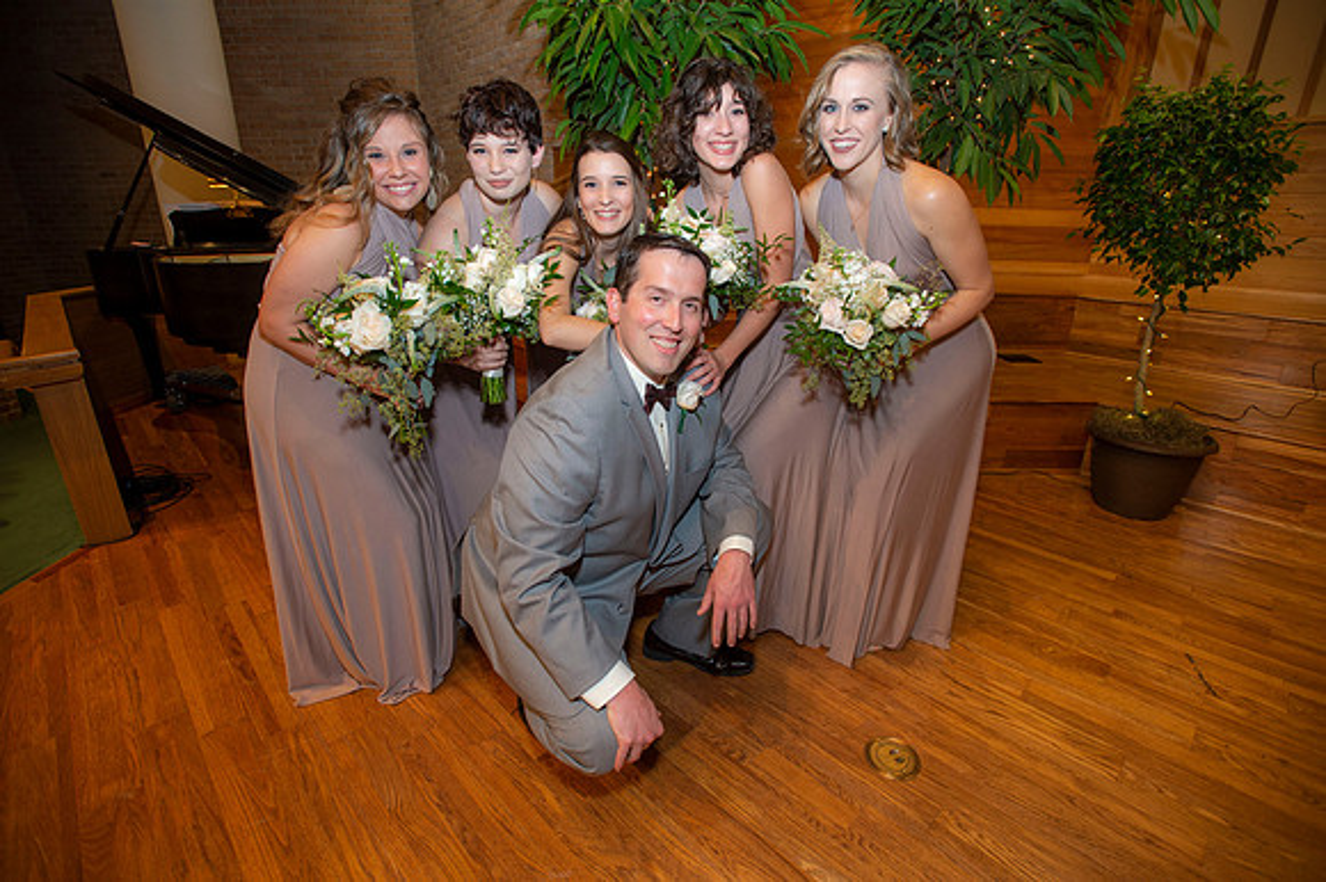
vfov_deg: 70.4
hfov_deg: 93.3
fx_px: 626
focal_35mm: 17
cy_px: 441
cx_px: 663
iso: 800
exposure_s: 1/160
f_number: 3.5
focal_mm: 17
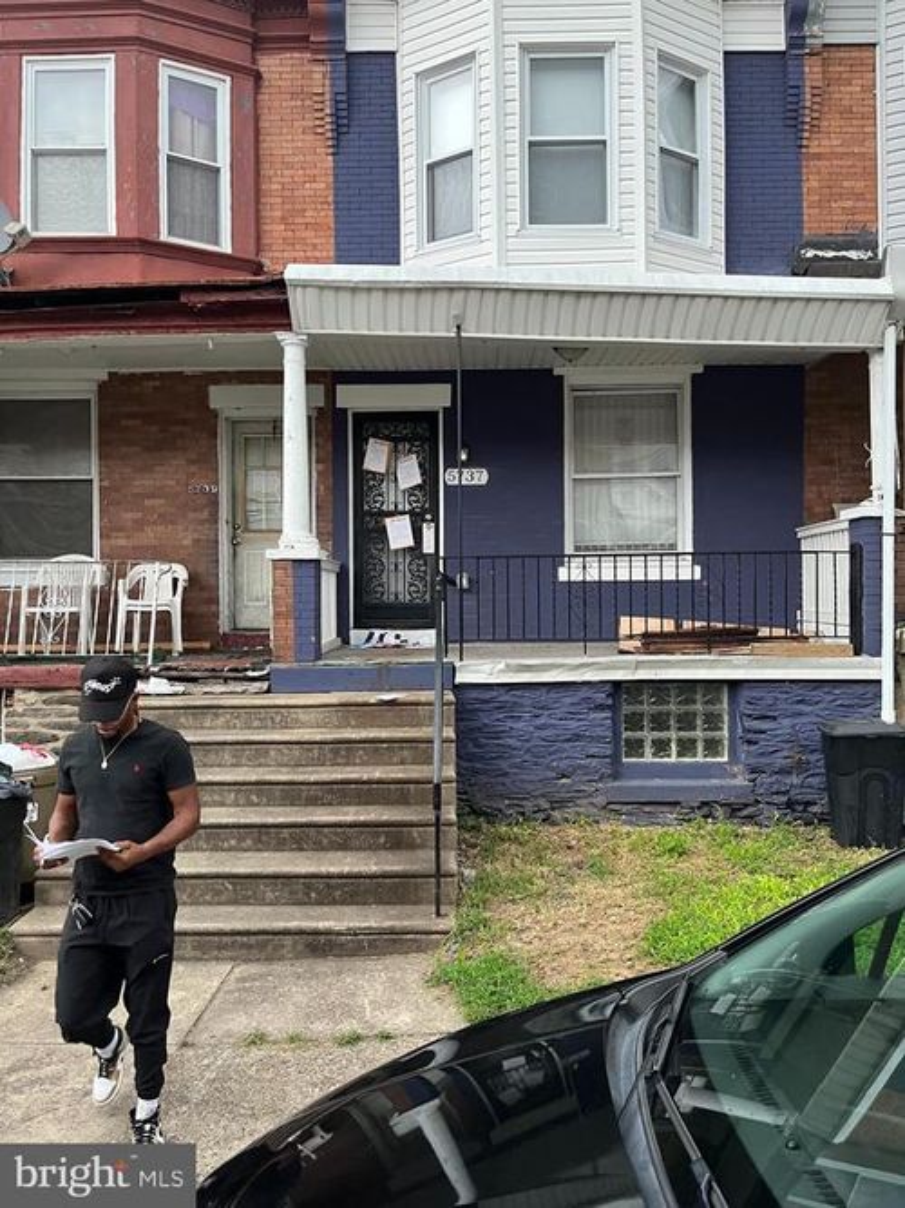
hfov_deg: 53.0
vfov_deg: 67.3
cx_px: 452
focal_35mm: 26
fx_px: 907
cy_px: 604
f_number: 1.6
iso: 200
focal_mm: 5.1
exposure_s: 1/60
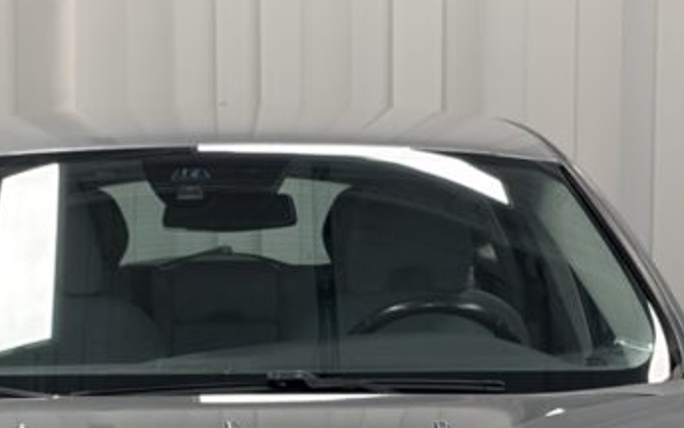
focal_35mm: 164
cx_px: 235
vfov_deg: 7.8
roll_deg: +0.2
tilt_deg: -9.8
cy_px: 657
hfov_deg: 12.8
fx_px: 3057
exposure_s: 1/100
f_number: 1.6
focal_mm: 5.96
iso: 80
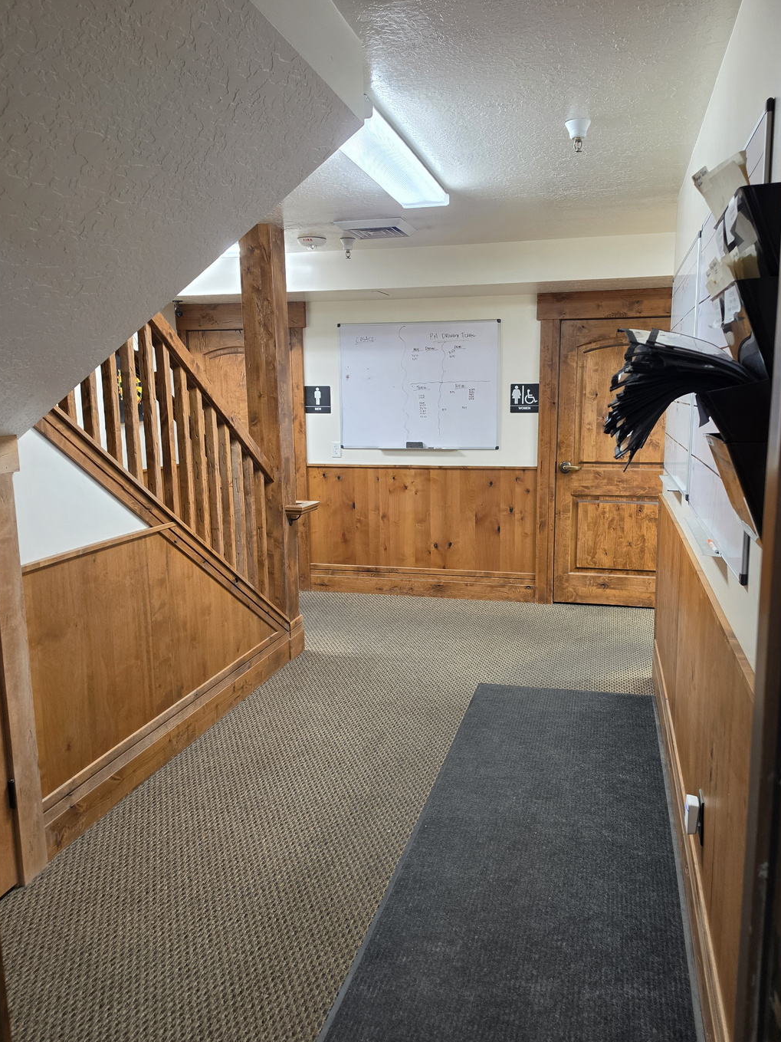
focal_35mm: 26
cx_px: 407
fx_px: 782
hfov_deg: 53.0
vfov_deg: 67.3
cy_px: 520
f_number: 1.4
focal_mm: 6.5
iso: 125
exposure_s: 1/54
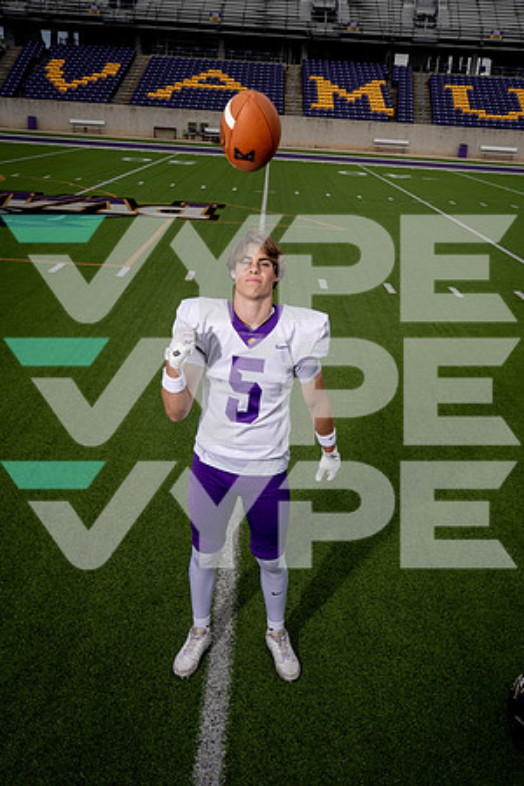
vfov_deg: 54.4
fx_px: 764
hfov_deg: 37.9
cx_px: 262
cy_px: 393
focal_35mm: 35
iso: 100
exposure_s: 1/250
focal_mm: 35
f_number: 8
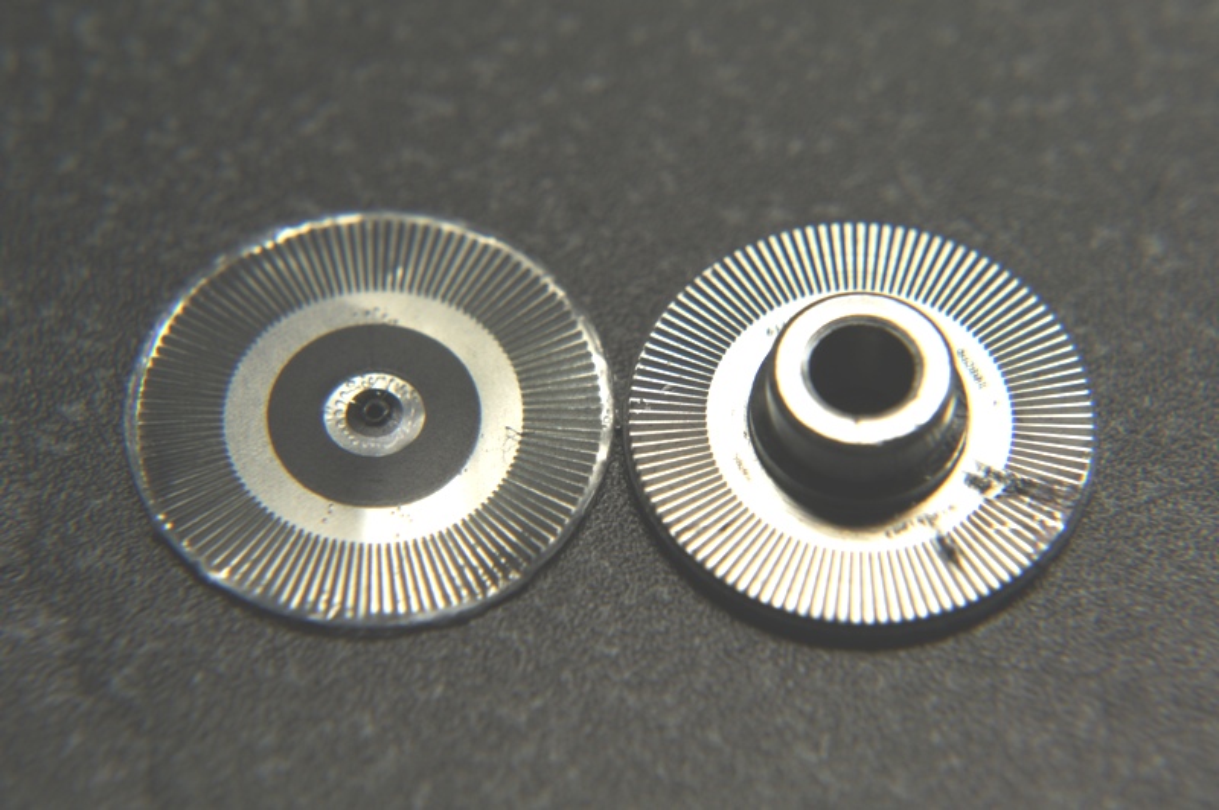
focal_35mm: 75
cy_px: 405
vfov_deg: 18.2
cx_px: 610
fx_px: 2537
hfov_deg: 27.0
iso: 200
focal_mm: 50
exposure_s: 1/200
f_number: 8
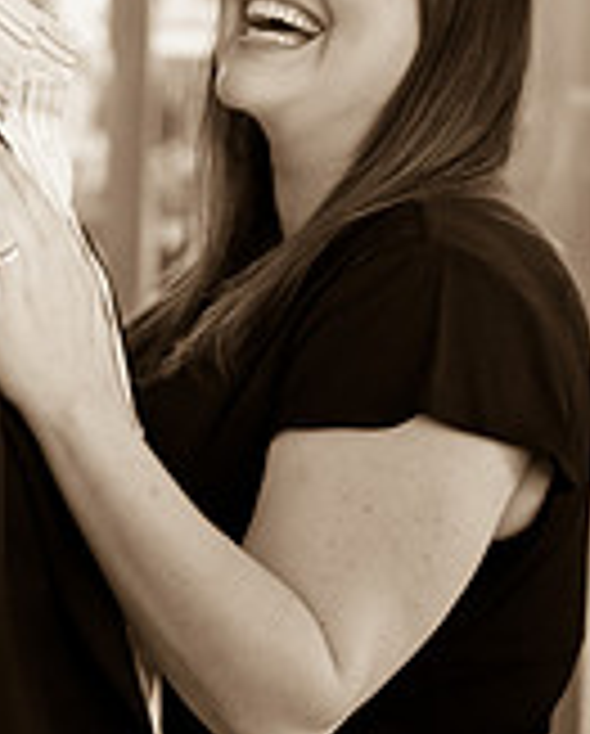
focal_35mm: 142
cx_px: 79
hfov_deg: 10.9
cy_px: 54
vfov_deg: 13.4
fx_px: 3091
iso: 640
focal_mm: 55
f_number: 2.8
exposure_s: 1/100
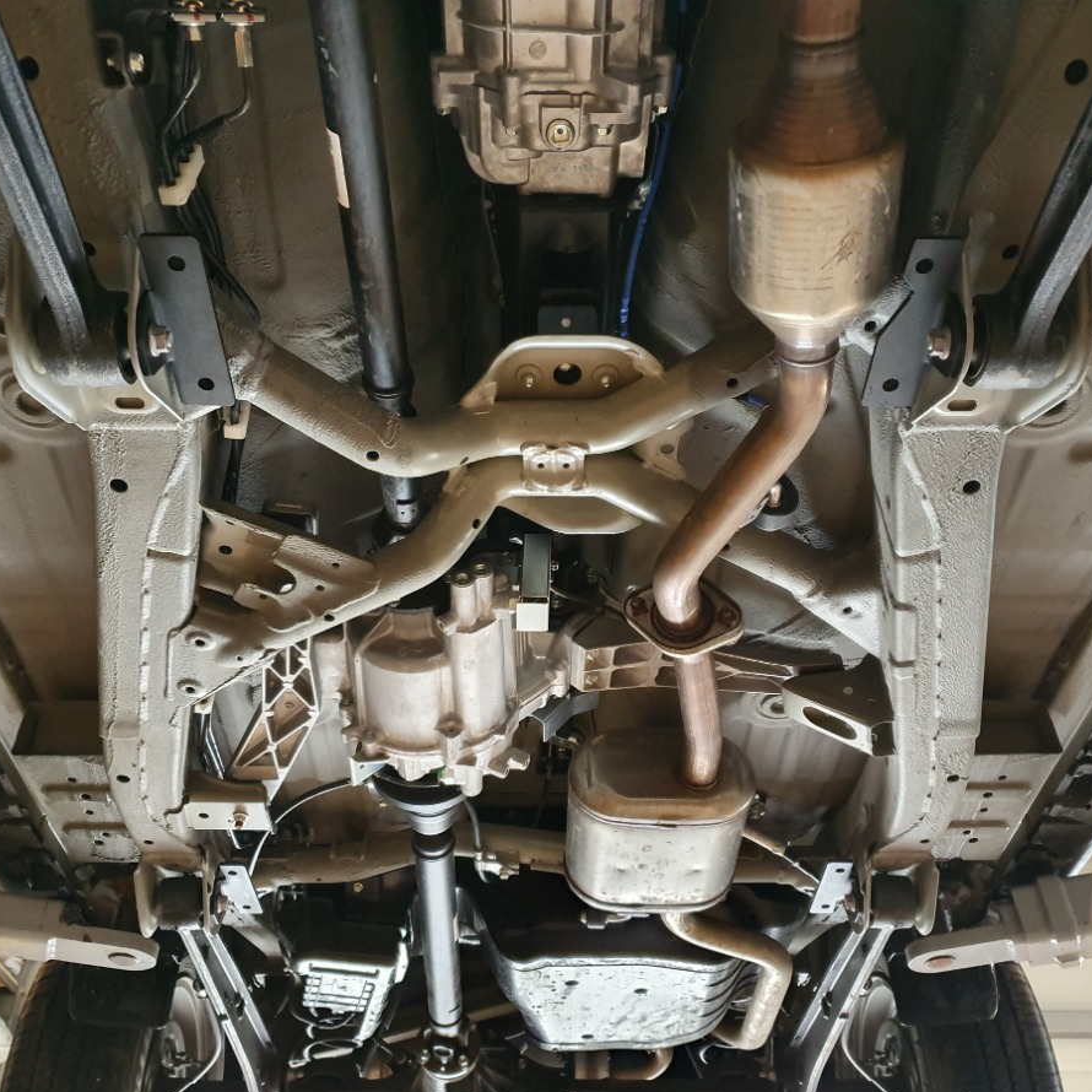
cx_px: 529
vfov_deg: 52.5
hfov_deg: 52.5
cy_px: 551
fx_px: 1106
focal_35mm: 31
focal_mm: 4.32
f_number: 1.5
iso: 500
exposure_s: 1/50
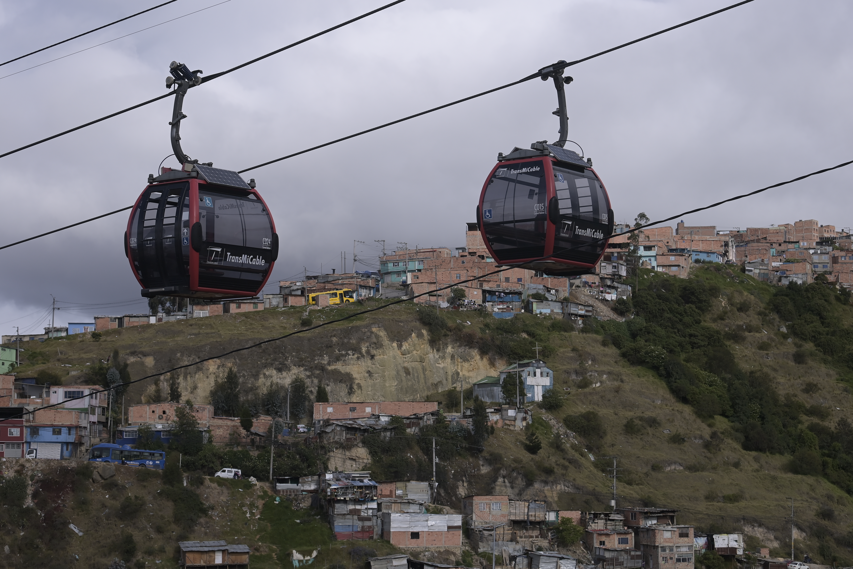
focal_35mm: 75
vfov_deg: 18.2
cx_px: 426
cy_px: 284
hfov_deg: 27.0
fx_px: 1777
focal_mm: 75
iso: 250
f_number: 5.6
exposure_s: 1/2000
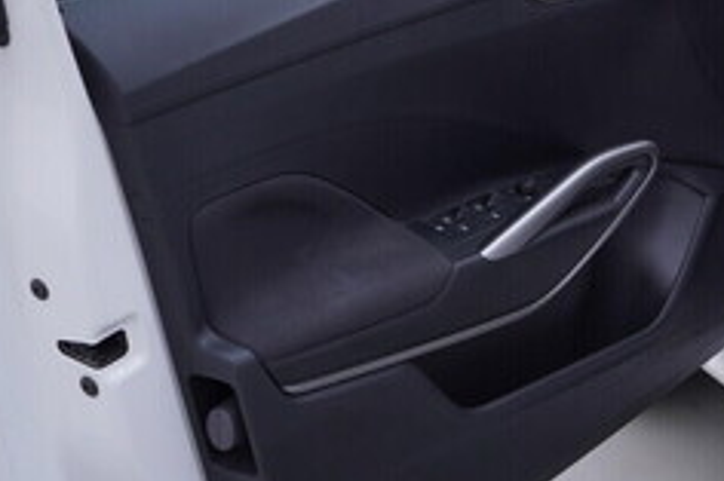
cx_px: 779
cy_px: 20
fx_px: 1688
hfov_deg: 22.9
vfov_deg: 16.0
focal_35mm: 84
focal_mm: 24
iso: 125
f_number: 4
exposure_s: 1/60
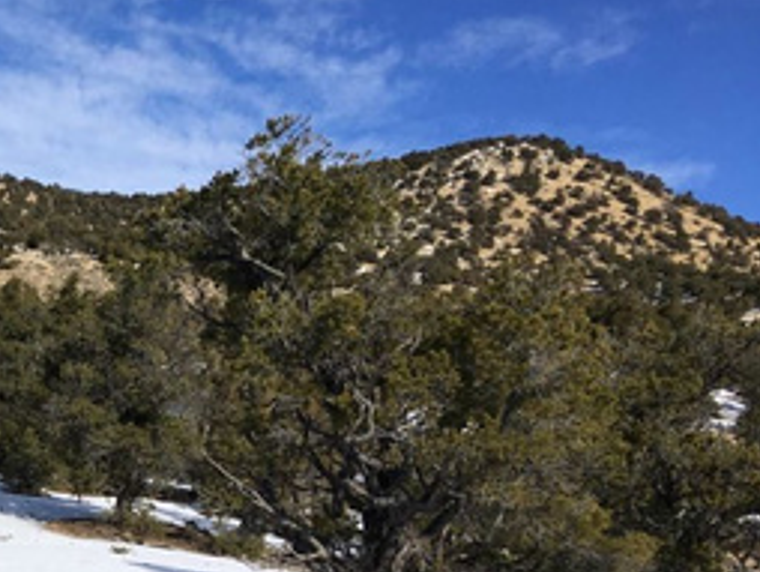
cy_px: 476
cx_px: -194
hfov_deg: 23.8
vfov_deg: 19.9
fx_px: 1604
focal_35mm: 73
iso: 25
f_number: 2.2
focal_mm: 4.15
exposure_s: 1/2564
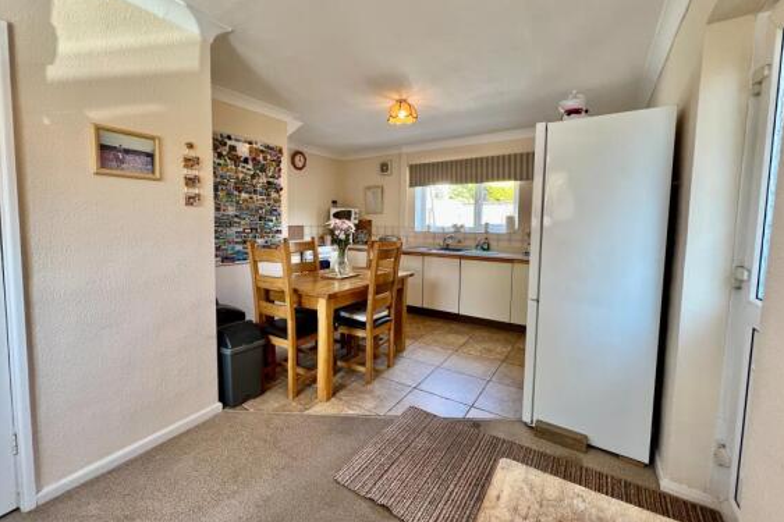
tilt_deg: -4.7
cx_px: 381
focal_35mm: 14
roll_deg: -1.1
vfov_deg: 81.1
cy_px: 248
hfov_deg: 104.2
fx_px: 305
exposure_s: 1/100
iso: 160
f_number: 1.8
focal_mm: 1.57
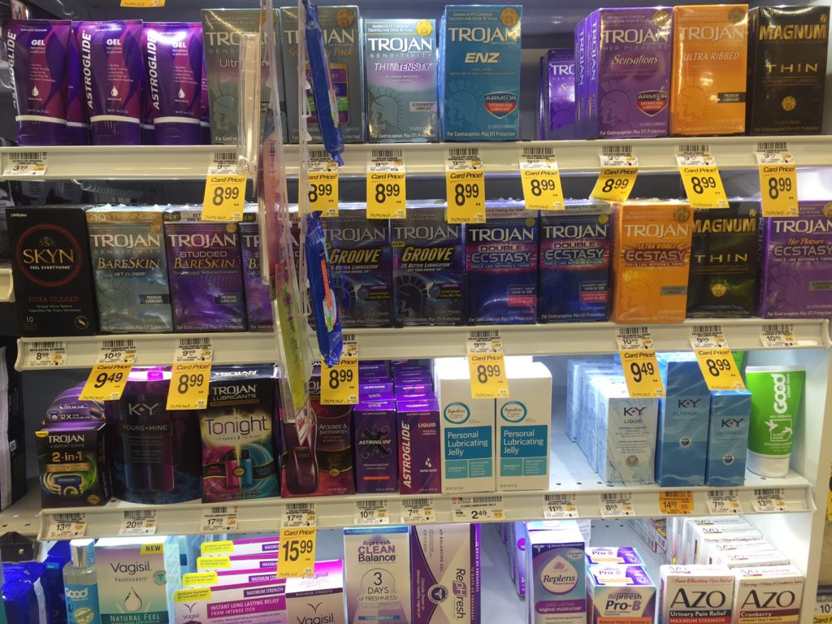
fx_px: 697
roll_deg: +0.8
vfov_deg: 48.2
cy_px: 312
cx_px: 416
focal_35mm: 29
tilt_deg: -11.7
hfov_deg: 61.7
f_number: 2.2
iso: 40
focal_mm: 4.15
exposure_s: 1/50
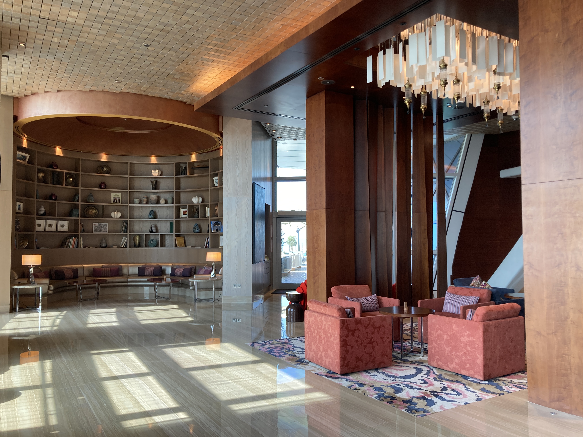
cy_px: 218
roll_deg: -0.2
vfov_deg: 49.7
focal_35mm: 28
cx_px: 292
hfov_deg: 63.4
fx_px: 472
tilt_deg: +3.0
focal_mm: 3.99
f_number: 1.8
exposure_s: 1/50
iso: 50
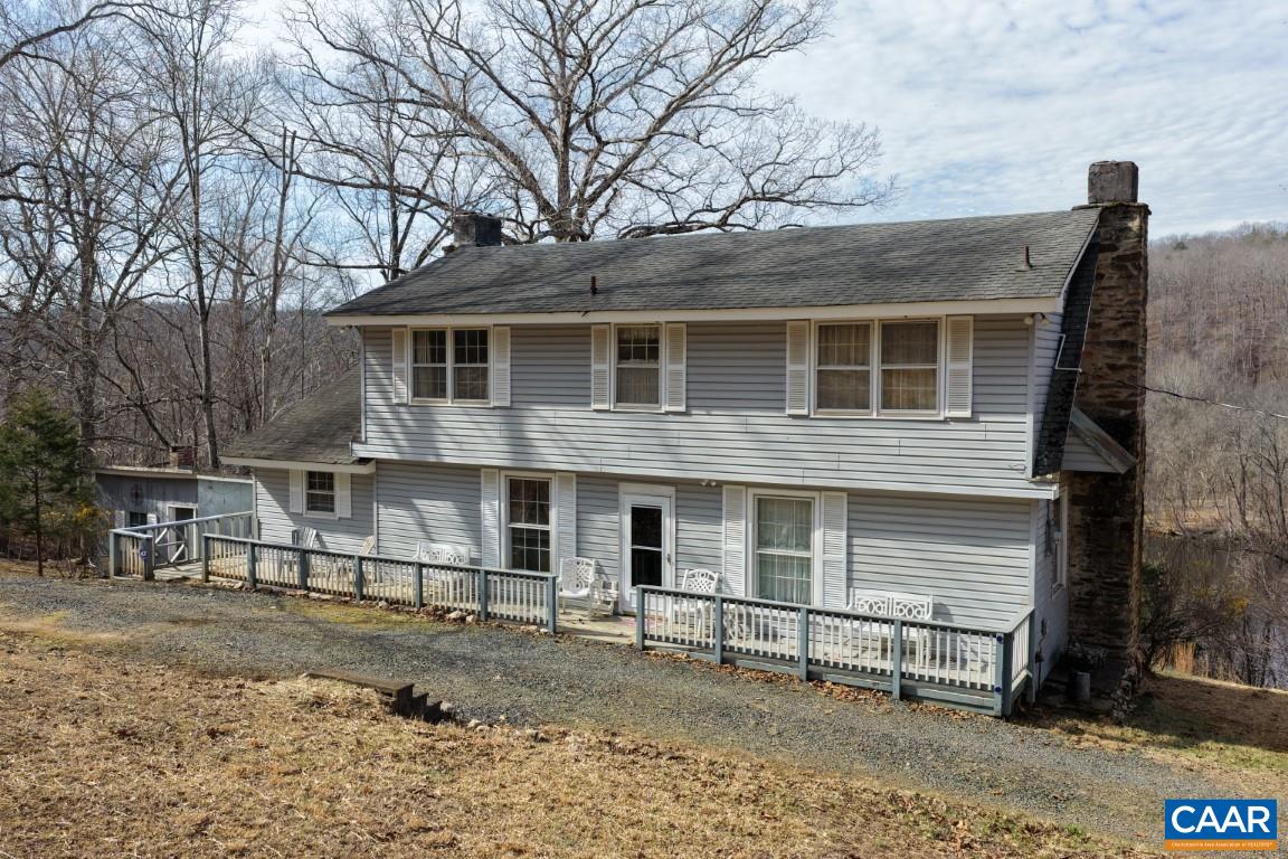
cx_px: 644
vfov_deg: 46.4
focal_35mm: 28
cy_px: 430
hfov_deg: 65.5
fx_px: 1002
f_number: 2.8
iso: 250
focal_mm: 14.45
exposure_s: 1/1600
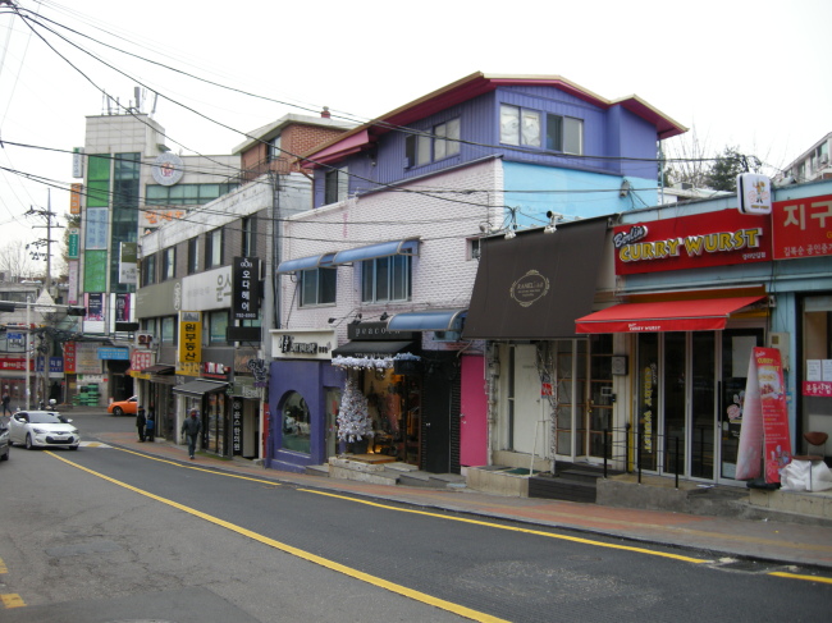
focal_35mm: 35
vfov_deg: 40.7
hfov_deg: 52.6
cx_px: 416
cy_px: 312
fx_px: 841
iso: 64
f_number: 2.7
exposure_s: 1/71.2
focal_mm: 7.5
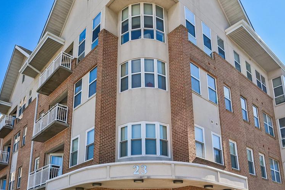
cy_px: 162
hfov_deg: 60.3
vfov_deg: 39.9
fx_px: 245
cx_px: 134
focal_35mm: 31
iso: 400
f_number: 8
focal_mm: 16
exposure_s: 1/640
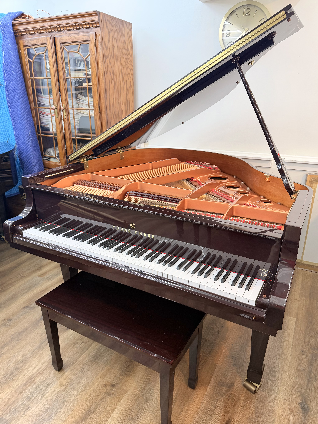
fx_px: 306
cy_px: 214
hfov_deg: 54.9
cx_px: 162
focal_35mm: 25
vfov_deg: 69.4
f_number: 1.78
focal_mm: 6.76
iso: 125
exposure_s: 1/120
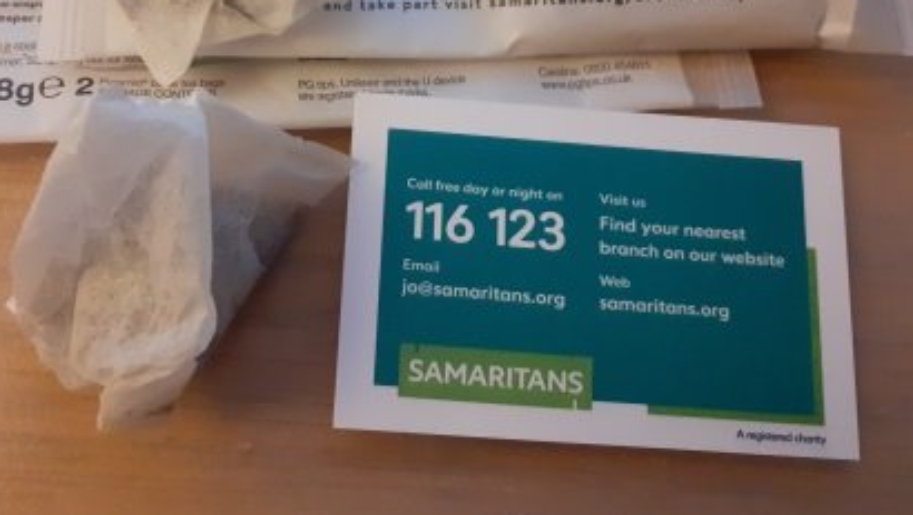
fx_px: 896
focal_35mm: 37
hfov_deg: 53.5
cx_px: 350
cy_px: 86
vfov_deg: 31.0
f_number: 1.9
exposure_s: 1/25
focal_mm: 3.6
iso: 400
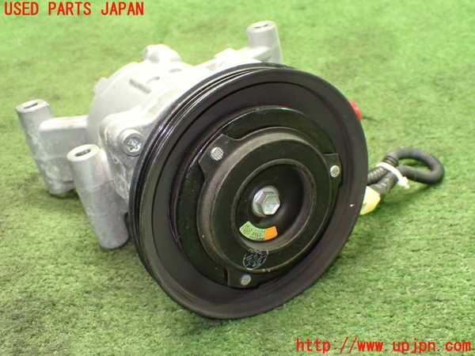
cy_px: 178
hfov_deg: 42.9
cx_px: 238
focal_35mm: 44
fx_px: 604
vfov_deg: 32.9
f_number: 2.9
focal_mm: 7.84
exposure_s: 1/40
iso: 1250
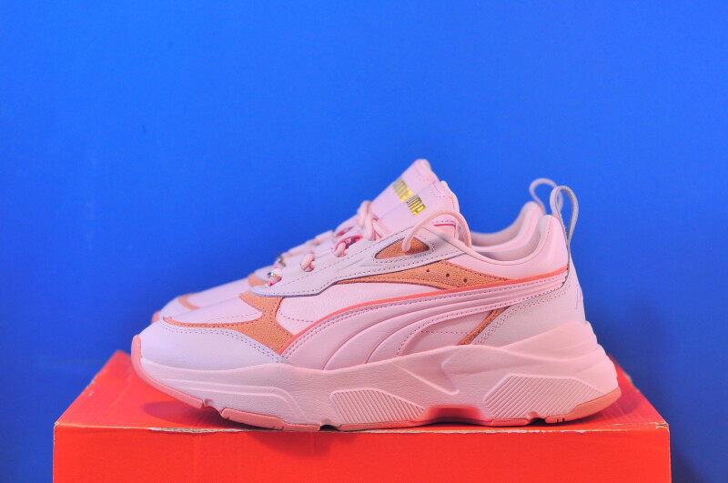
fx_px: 1515
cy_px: 242
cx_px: 364
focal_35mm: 75
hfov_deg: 27.0
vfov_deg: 18.1
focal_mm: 50
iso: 250
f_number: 3.2
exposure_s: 1/250
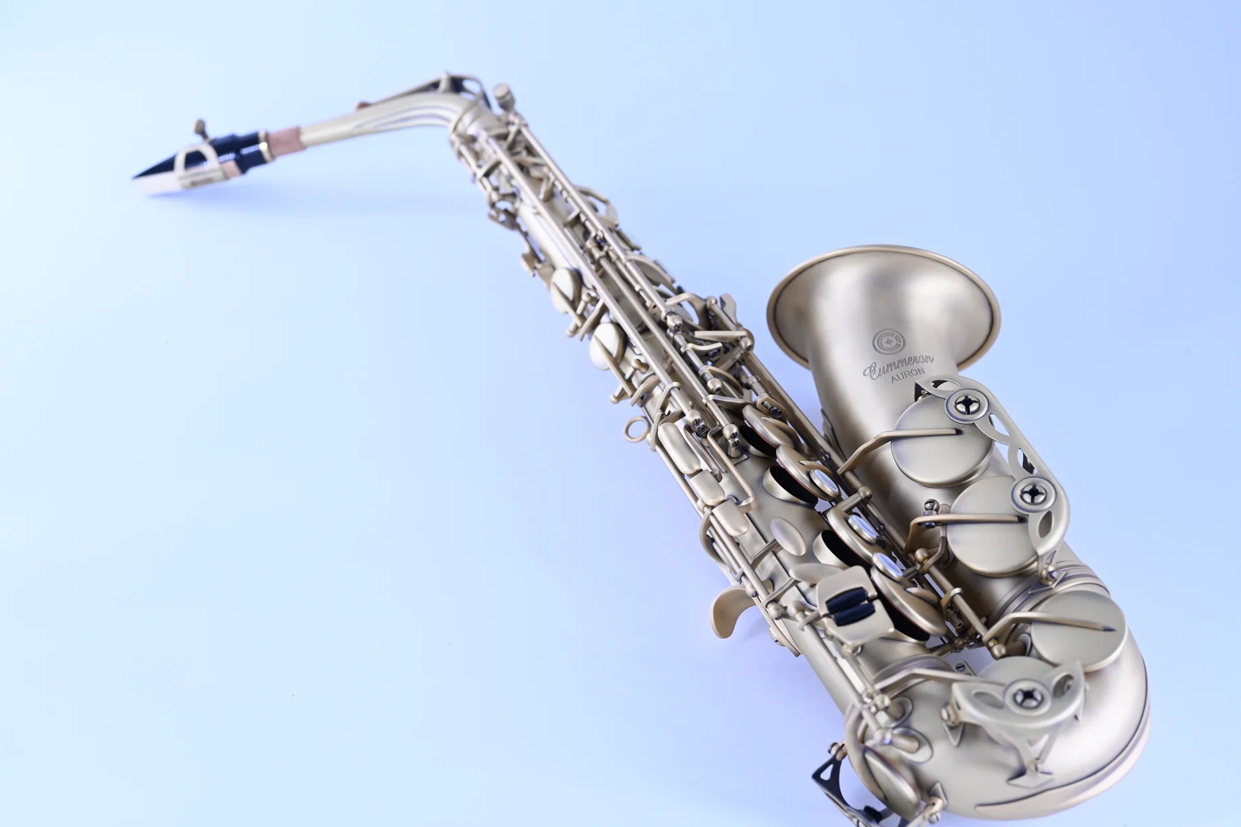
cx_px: 641
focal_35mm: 54
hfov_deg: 36.9
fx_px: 1861
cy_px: 422
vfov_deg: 25.0
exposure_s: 1/500
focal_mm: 50
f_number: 4
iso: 900
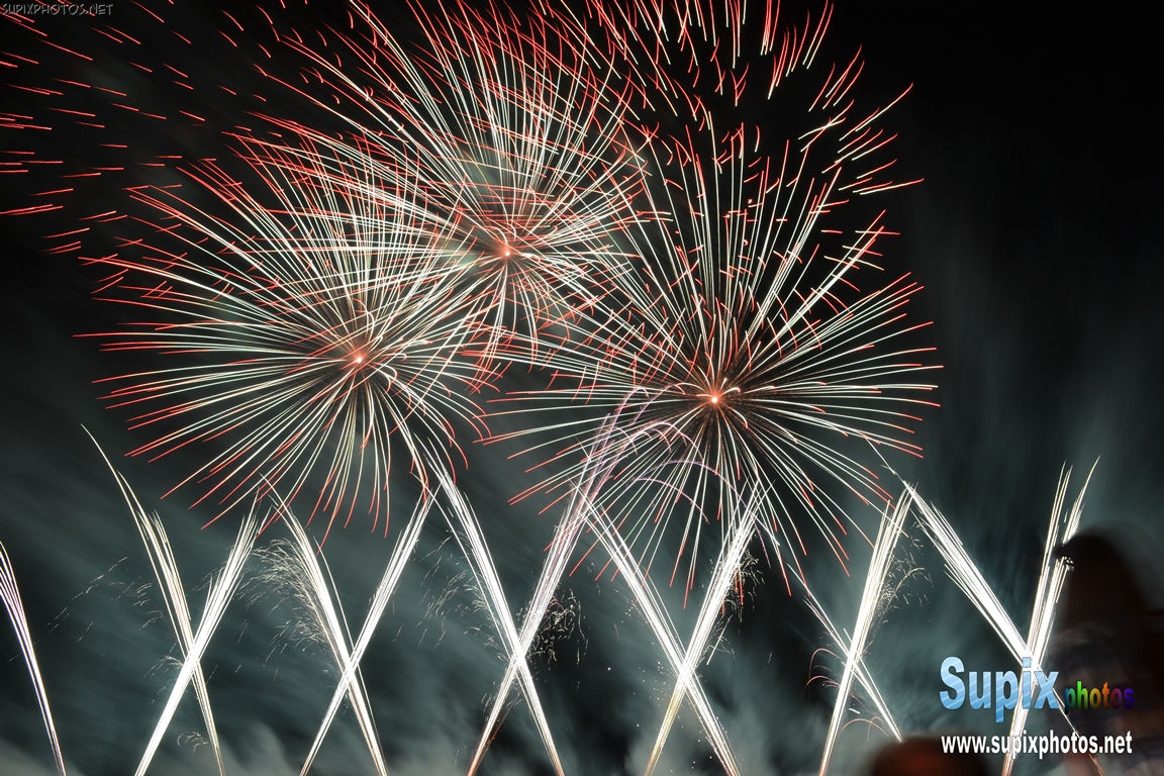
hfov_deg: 67.4
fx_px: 873
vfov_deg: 47.9
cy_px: 388
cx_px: 582
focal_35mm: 27
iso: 100
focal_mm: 18
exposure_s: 3
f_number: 10
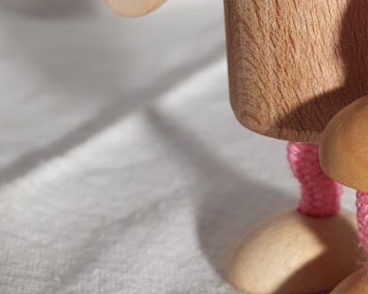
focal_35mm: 67
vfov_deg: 21.7
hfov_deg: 26.8
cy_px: -24
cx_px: 363
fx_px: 729
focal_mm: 4.32
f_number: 2.4
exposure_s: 1/100
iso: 80
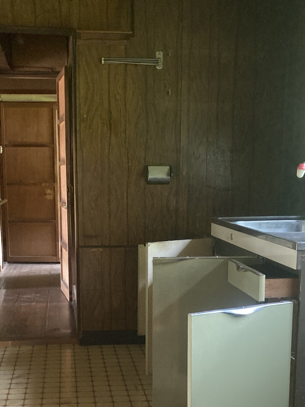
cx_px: 127
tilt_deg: -13.2
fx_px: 658
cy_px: 332
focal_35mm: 56
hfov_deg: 26.1
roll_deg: +0.7
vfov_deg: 33.3
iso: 250
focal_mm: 4
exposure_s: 1/60
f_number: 1.8
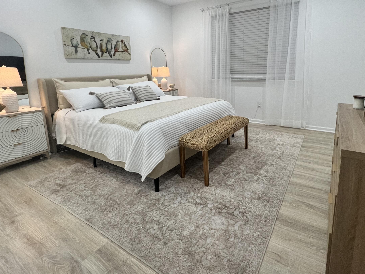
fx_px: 190
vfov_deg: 70.7
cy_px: 106
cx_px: 205
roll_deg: +1.7
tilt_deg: -9.2
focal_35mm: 18
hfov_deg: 87.3
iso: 160
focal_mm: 1.57
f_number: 1.8
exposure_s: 1/120
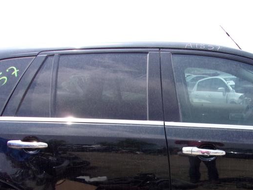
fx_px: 307
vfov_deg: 33.7
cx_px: 188
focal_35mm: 42
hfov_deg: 43.4
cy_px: 143
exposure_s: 1/110
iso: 200
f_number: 10.4
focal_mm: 4.9
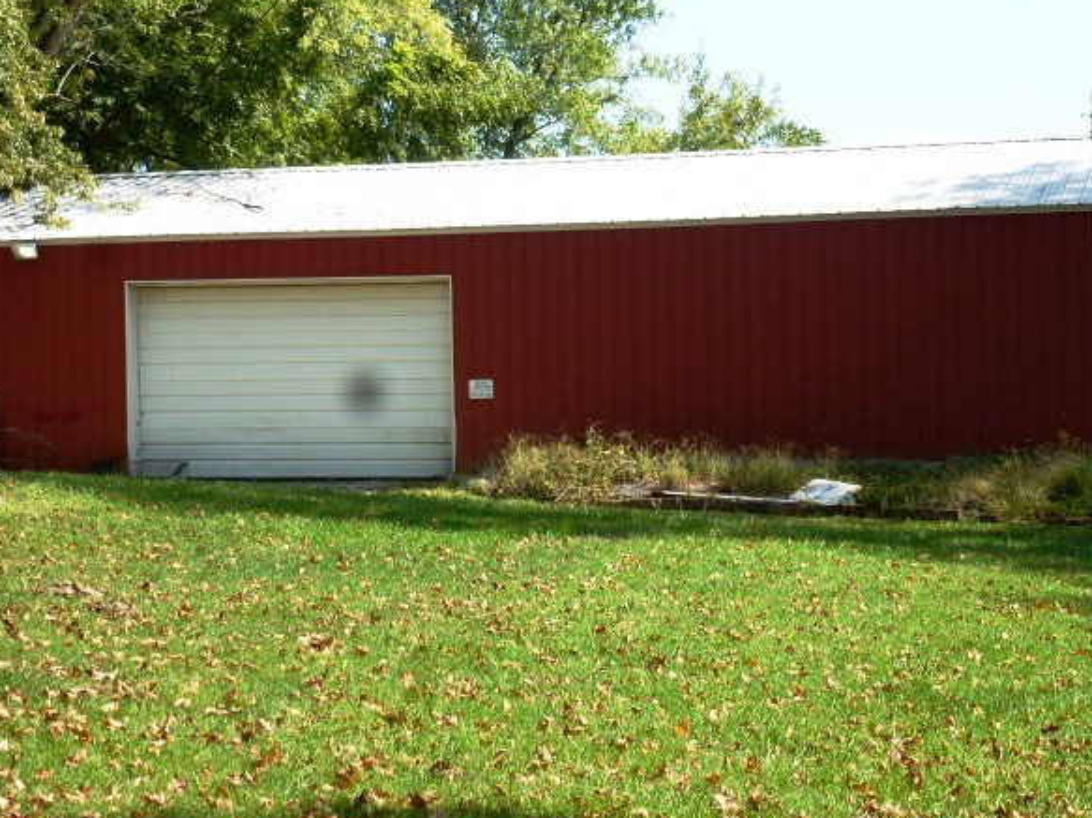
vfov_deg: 18.9
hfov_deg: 25.0
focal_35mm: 78
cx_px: 556
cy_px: 397
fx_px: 2460
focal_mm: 12.7
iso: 100
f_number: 4.7
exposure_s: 1/250
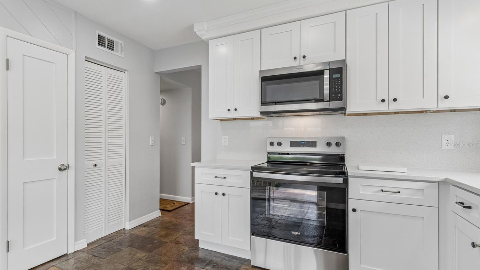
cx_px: 206
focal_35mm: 18
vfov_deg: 60.9
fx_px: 229
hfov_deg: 92.1
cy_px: 144
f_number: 7.1
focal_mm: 10
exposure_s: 1/15
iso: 100
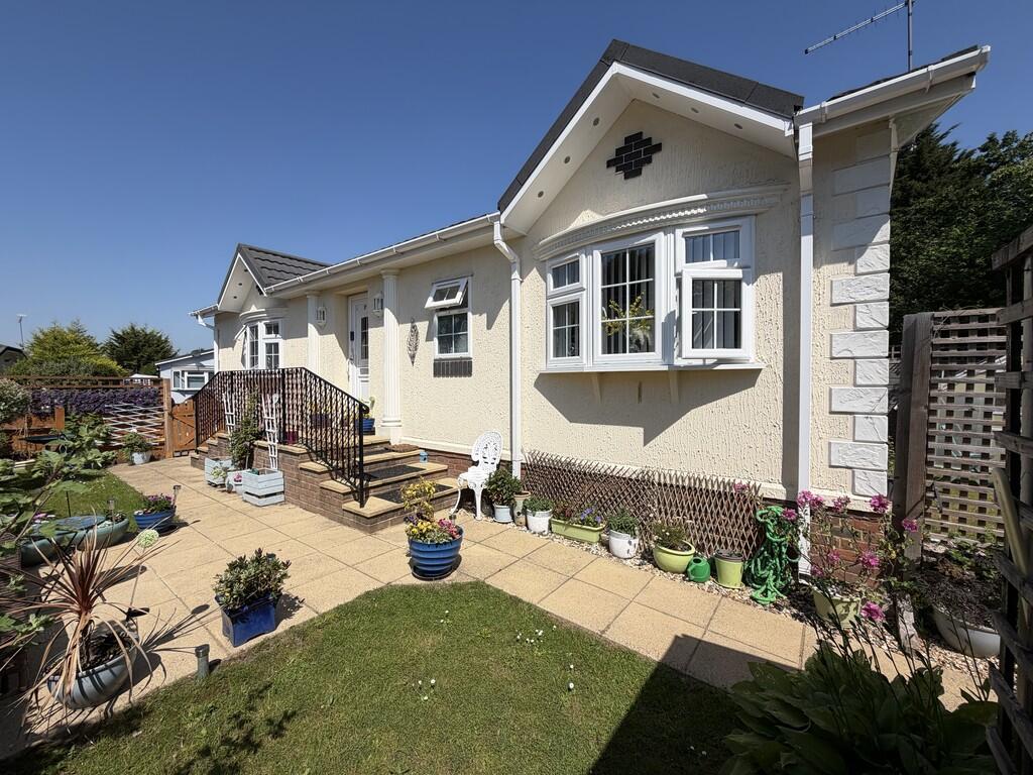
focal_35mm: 14
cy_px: 388
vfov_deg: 85.7
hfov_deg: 102.1
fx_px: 418
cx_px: 516
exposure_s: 1/1312
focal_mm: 2.22
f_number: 2.2
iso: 20
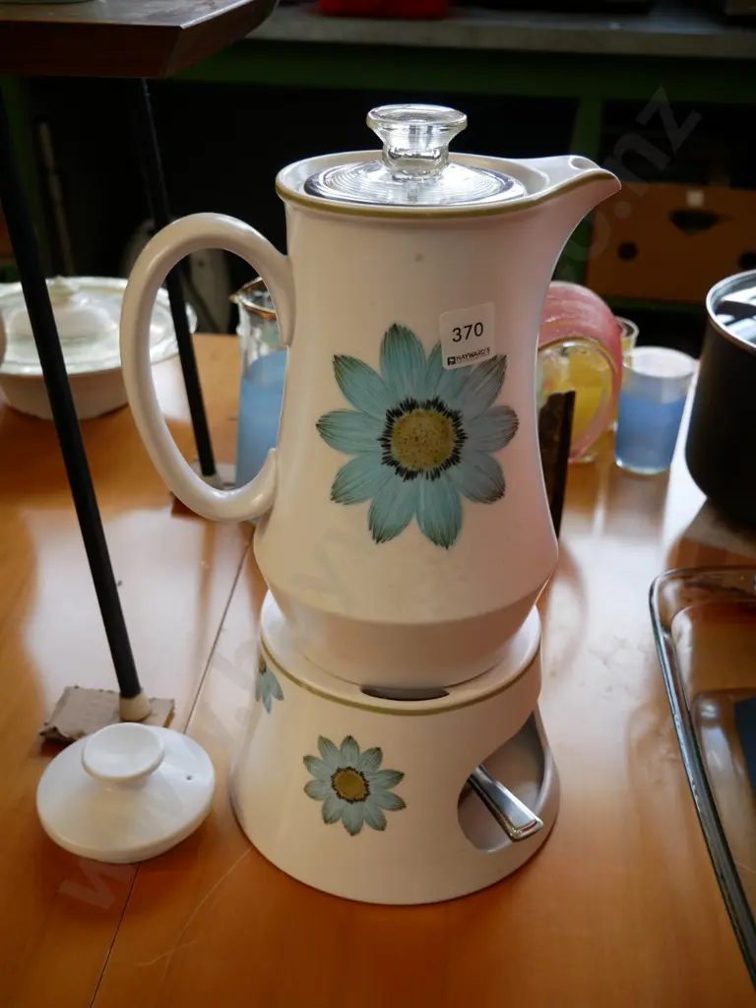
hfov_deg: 36.0
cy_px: 504
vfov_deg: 46.8
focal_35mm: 40
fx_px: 1165
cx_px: 378
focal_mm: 20
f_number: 4.1
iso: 250
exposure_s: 1/60
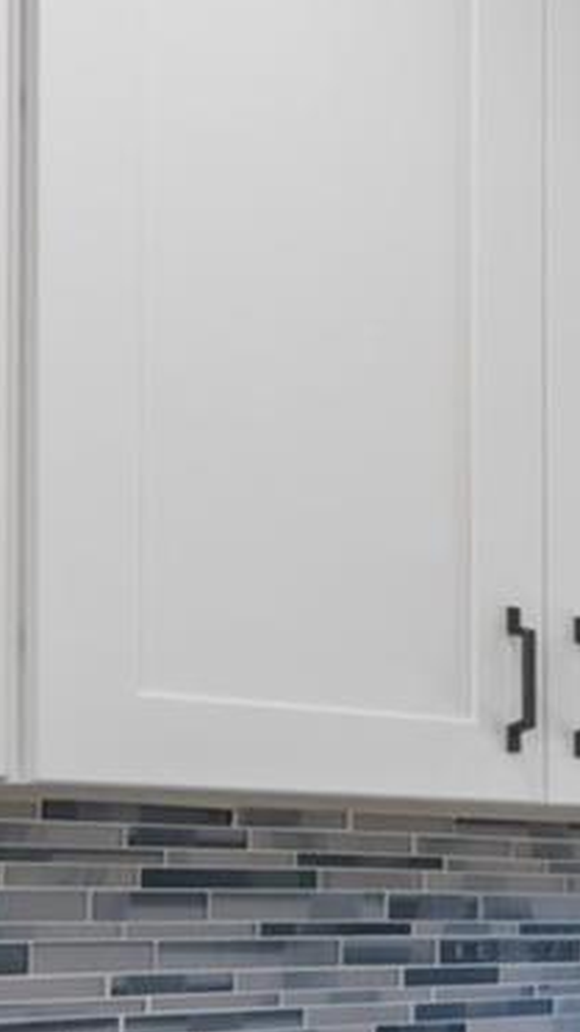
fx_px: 1970
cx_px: 1451
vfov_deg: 28.5
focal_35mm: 72
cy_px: 888
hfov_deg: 12.5
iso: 400
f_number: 8
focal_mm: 16
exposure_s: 1/10
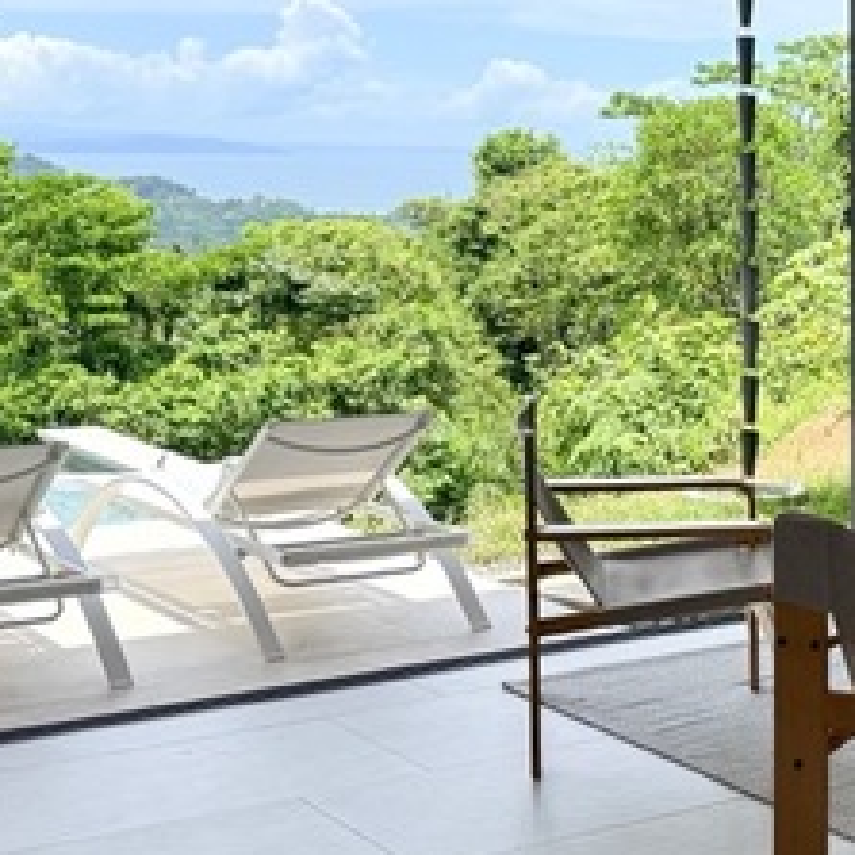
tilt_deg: -7.6
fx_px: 2124
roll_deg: -0.1
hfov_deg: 21.5
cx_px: 959
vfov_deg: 22.8
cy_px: 437
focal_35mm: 76
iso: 100
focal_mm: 6.76
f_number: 1.78
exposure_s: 1/2445
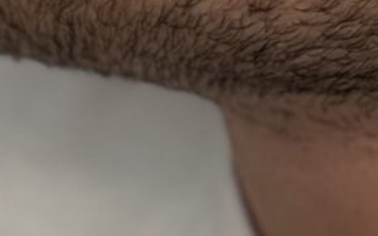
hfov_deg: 4.6
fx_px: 4573
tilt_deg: +1.0
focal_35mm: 444
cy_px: -200
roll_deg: -2.4
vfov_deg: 2.9
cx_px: -461
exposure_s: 1/205
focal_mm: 6.76
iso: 64
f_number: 1.78
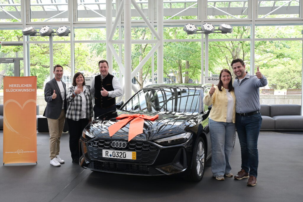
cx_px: 152
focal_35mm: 41
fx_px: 345
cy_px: 101
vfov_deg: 32.6
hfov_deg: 47.4
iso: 1100
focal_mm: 41
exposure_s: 1/100
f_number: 7.1
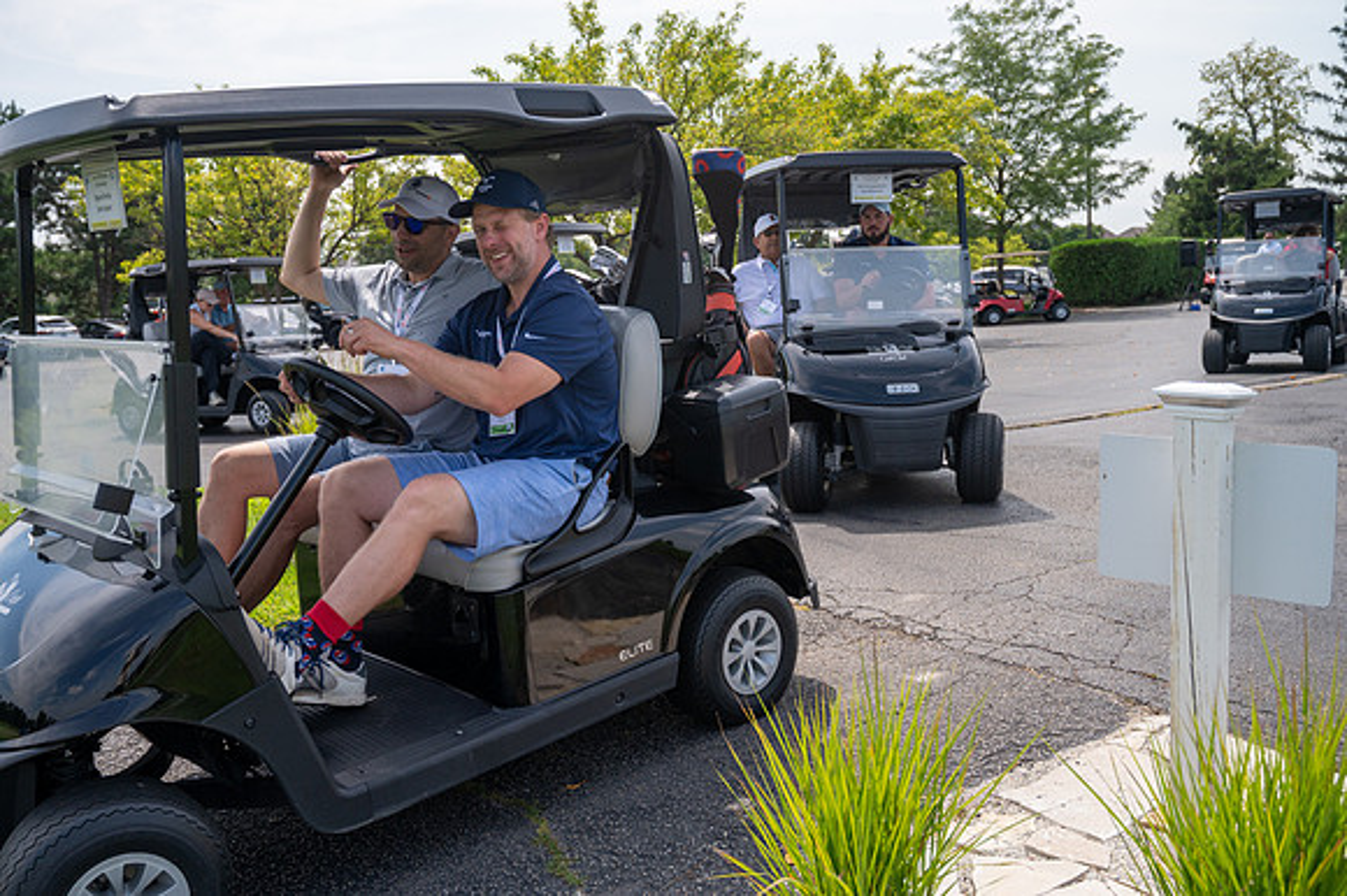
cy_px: 448
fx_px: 1271
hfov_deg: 55.8
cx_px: 674
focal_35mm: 34
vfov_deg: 38.8
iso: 250
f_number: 5
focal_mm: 34
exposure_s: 1/2000
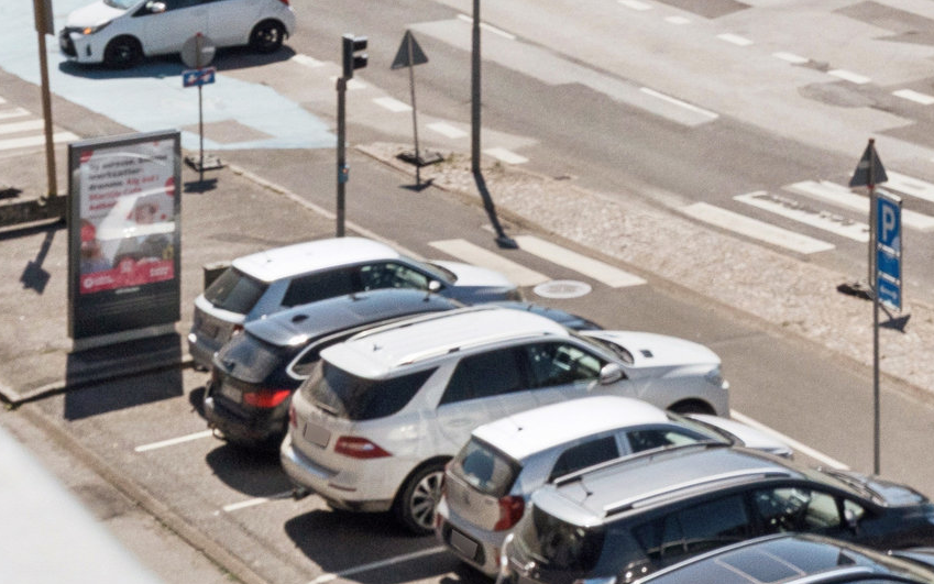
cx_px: 1152
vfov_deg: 9.9
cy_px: -406
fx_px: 3208
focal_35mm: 126
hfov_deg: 15.9
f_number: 11
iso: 800
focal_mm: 35
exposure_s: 1/2000
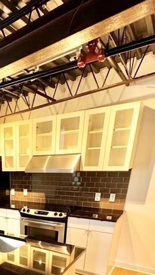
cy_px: 250
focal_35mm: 29
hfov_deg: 36.6
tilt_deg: -21.9
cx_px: 5
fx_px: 212
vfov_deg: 56.5
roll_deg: +2.0
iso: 250
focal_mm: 2.22
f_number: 2.2
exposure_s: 1/60
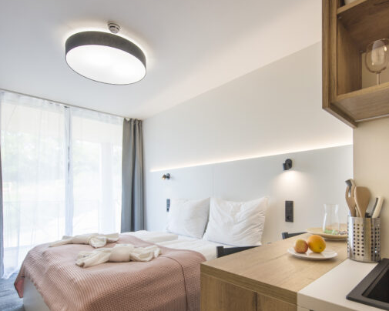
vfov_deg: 67.5
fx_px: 230
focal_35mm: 20
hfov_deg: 80.3
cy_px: 186
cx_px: 203
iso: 100
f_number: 8
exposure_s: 1/8
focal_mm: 14
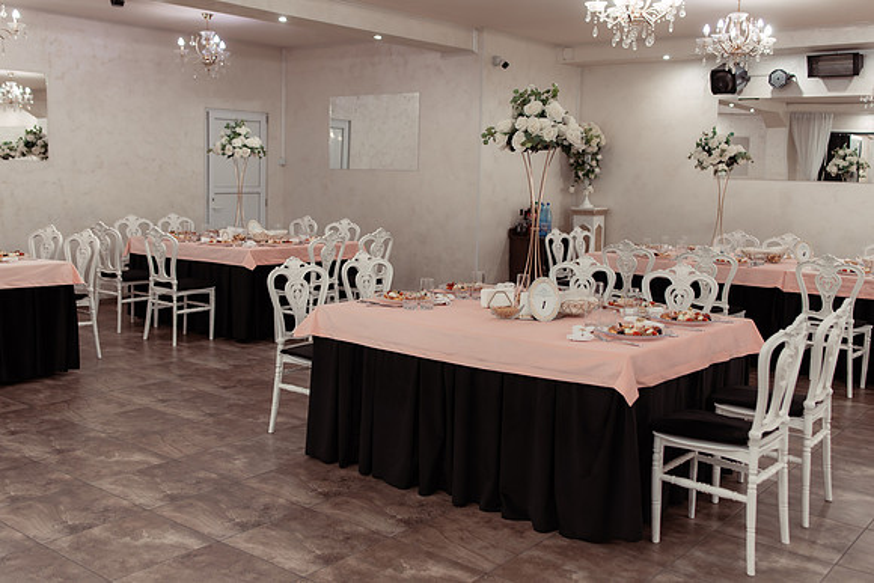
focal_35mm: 36
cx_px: 418
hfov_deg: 52.5
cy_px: 279
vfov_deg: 36.4
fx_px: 886
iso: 1250
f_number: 2.8
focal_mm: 35
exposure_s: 1/160
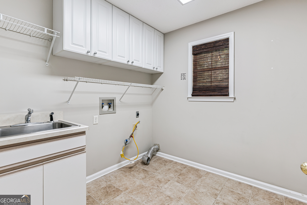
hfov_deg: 93.3
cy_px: 102
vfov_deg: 70.5
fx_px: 145
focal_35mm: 17
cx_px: 154
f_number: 8
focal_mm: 17
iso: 250
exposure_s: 1/15
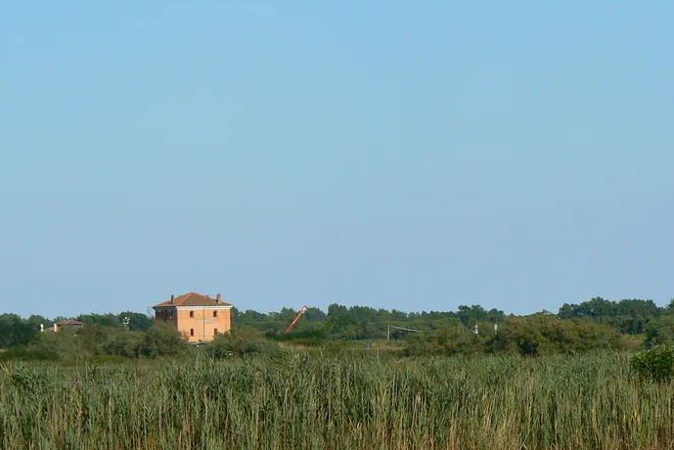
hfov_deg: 7.8
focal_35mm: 264
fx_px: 4944
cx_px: 263
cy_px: 355
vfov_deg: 5.2
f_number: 7.1
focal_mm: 29.1
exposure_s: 1/500
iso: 80
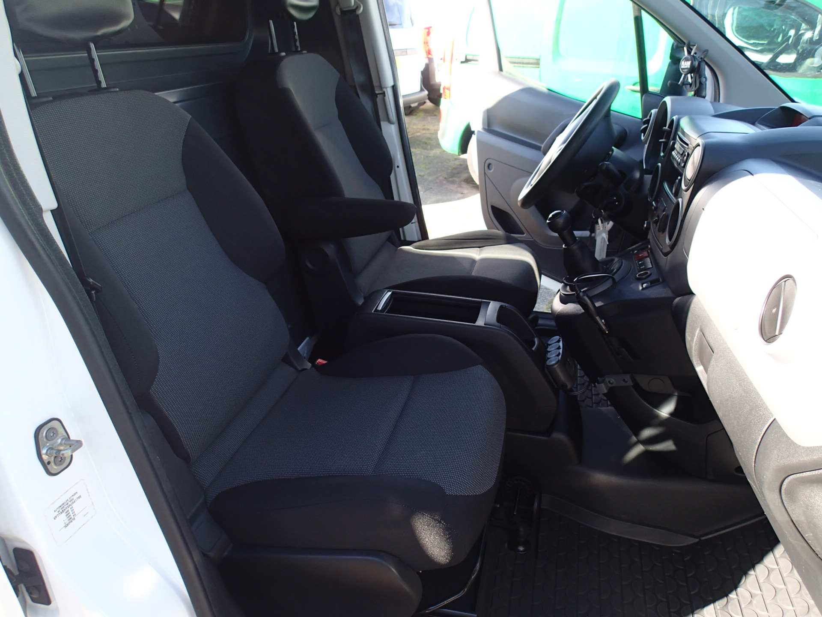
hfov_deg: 69.4
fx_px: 594
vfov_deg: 54.9
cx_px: 411
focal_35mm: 25
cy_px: 308
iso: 100
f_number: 2.8
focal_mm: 4.5
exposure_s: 1/125
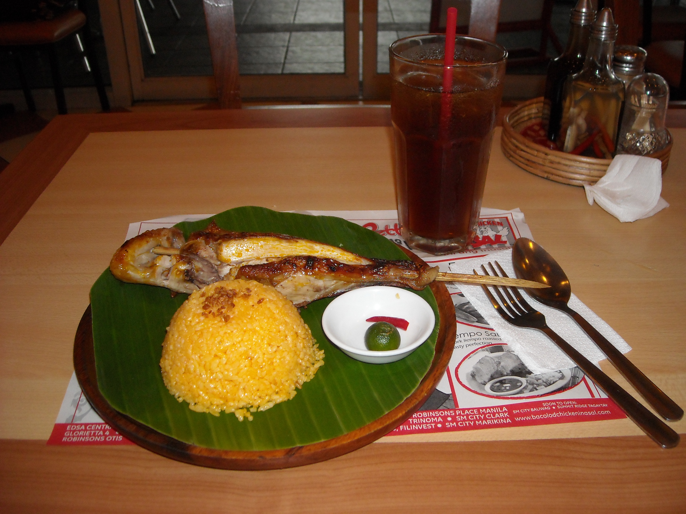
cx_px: 343
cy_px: 257
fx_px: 694
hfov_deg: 52.6
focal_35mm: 35
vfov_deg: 40.7
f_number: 2.8
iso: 200
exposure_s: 1/60
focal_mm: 5.7
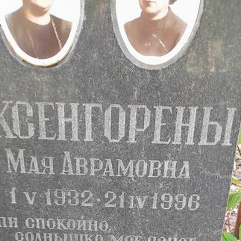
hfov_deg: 40.9
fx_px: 323
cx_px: 113
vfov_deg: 38.3
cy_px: 213
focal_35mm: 41
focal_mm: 4.6
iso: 400
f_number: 2
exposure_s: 1/33
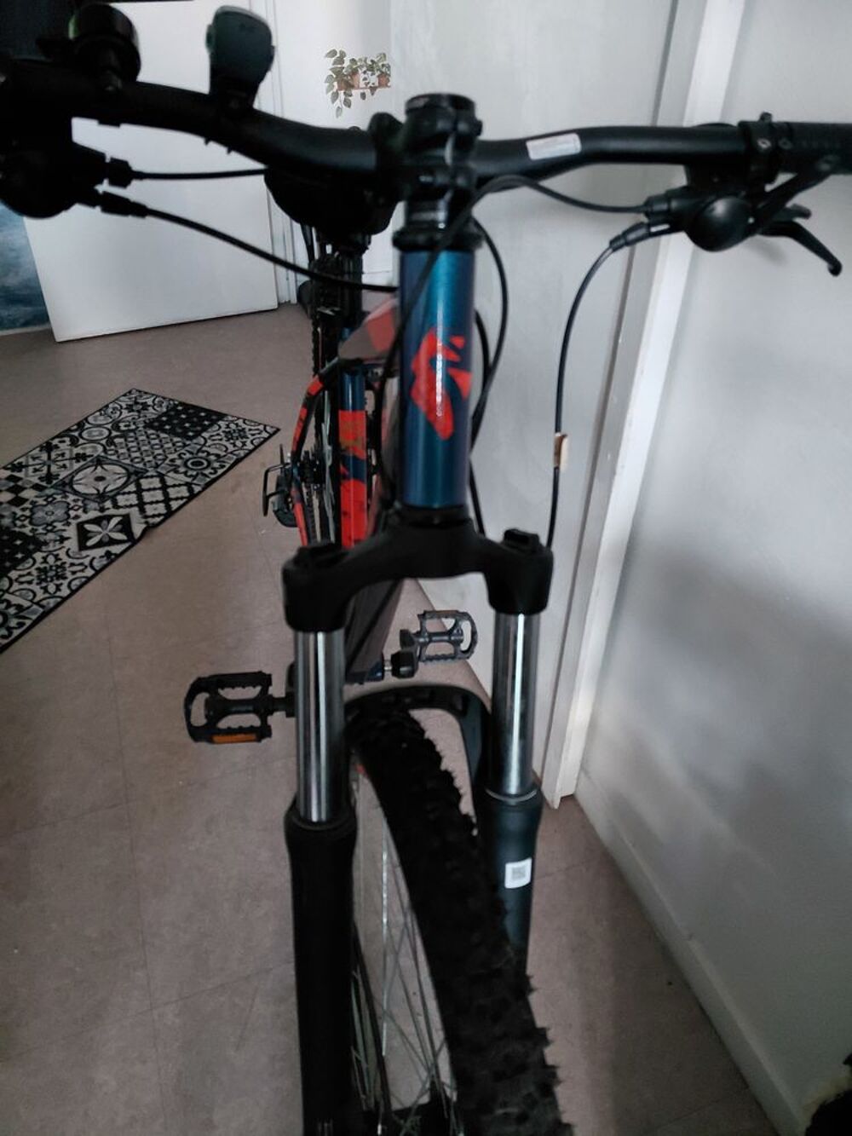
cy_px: 568
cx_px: 426
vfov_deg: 69.4
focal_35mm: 25
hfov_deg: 54.9
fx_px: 820
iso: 1600
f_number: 1.8
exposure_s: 1/16.7
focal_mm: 4.69
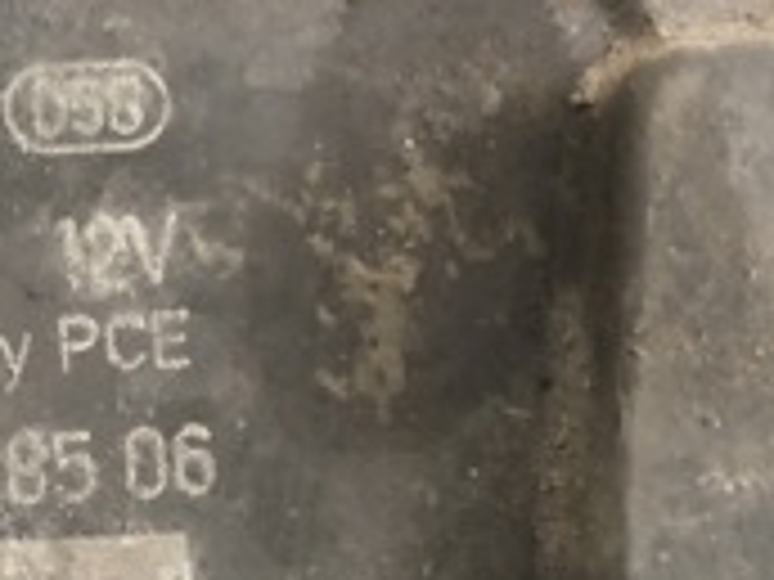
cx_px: -9
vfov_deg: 14.1
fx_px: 2325
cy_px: 497
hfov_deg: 18.4
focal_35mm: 104
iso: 100
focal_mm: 3.99
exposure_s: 1/15
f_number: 1.8
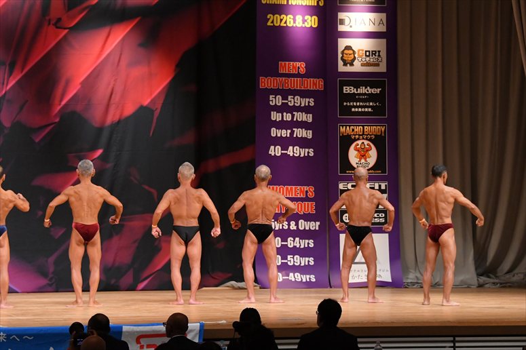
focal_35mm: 138
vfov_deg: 9.9
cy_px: 175
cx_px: 263
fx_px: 2015
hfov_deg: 14.9
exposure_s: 1/400
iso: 5000
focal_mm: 92
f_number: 5.6
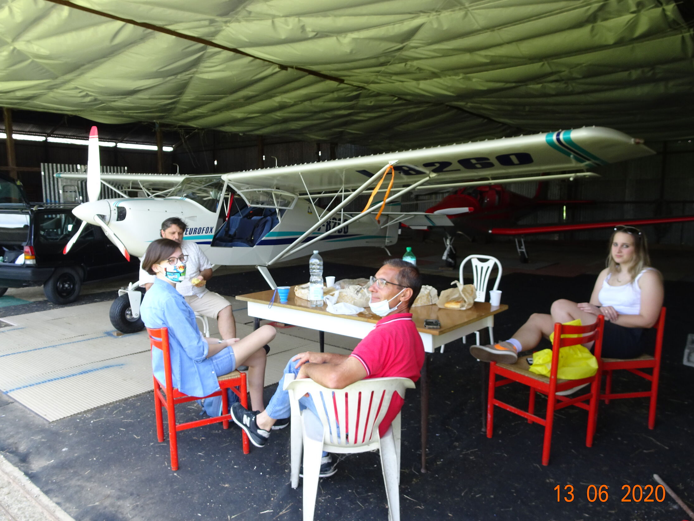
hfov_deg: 67.3
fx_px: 521
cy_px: 262
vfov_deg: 53.1
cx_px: 339
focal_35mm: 26
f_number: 3.5
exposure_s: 1/60
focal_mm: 4.1
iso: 80
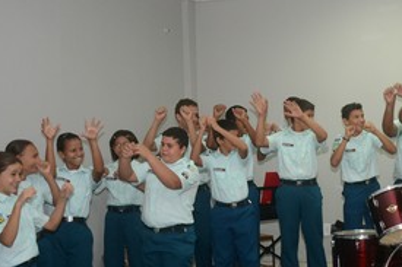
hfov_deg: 33.0
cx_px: 320
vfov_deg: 22.9
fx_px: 658
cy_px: 160
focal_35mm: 59
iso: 1600
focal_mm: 24
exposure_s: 1/100
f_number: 3.8
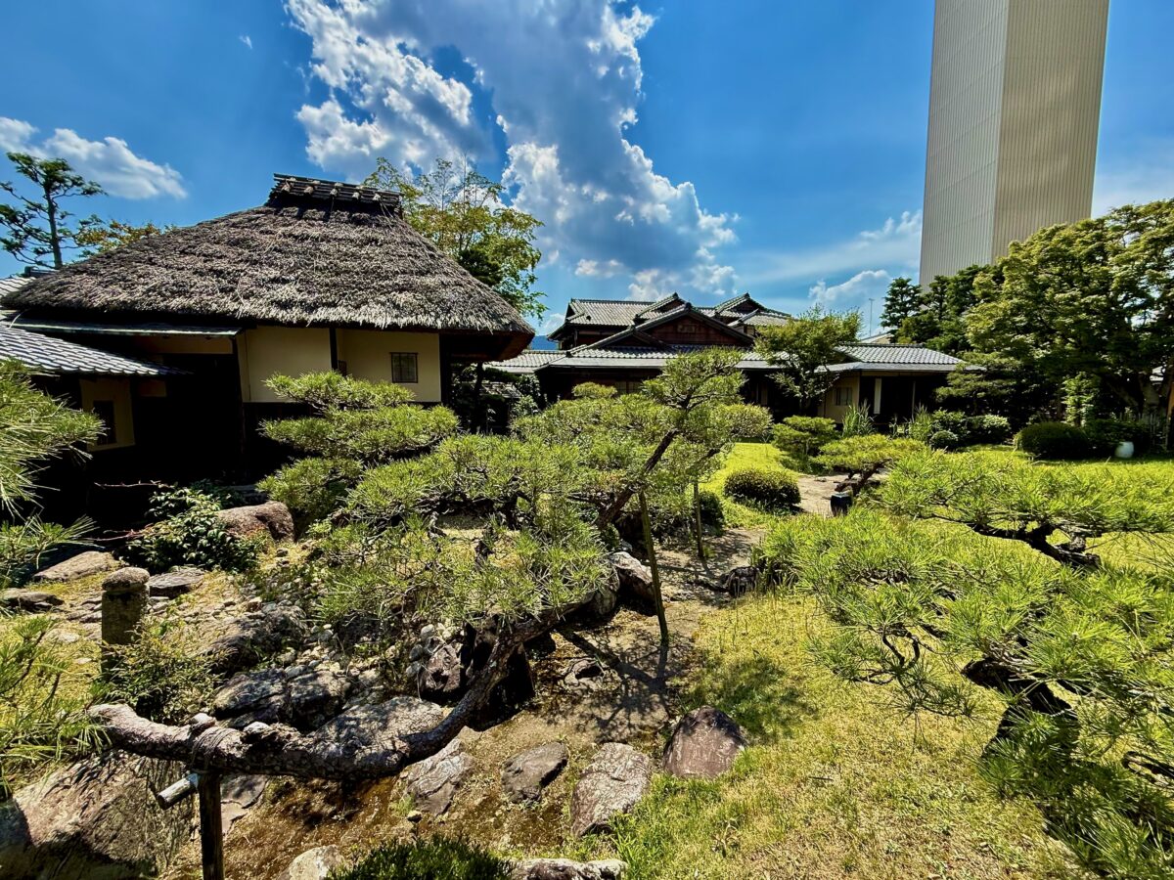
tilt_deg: -4.5
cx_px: 587
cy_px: 440
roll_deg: +0.9
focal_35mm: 14
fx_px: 475
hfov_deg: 102.1
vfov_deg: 85.7
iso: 64
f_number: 2.2
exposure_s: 1/1211
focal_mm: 2.22
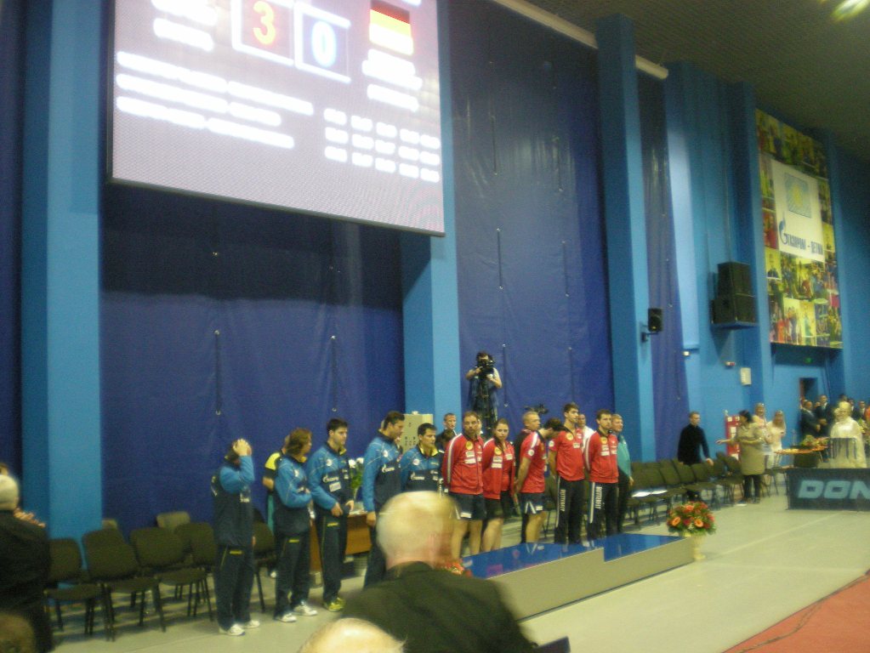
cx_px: 435
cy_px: 326
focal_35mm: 38
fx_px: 955
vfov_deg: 37.7
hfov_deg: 49.0
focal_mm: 6.3
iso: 363
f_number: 3.1
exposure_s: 1/30
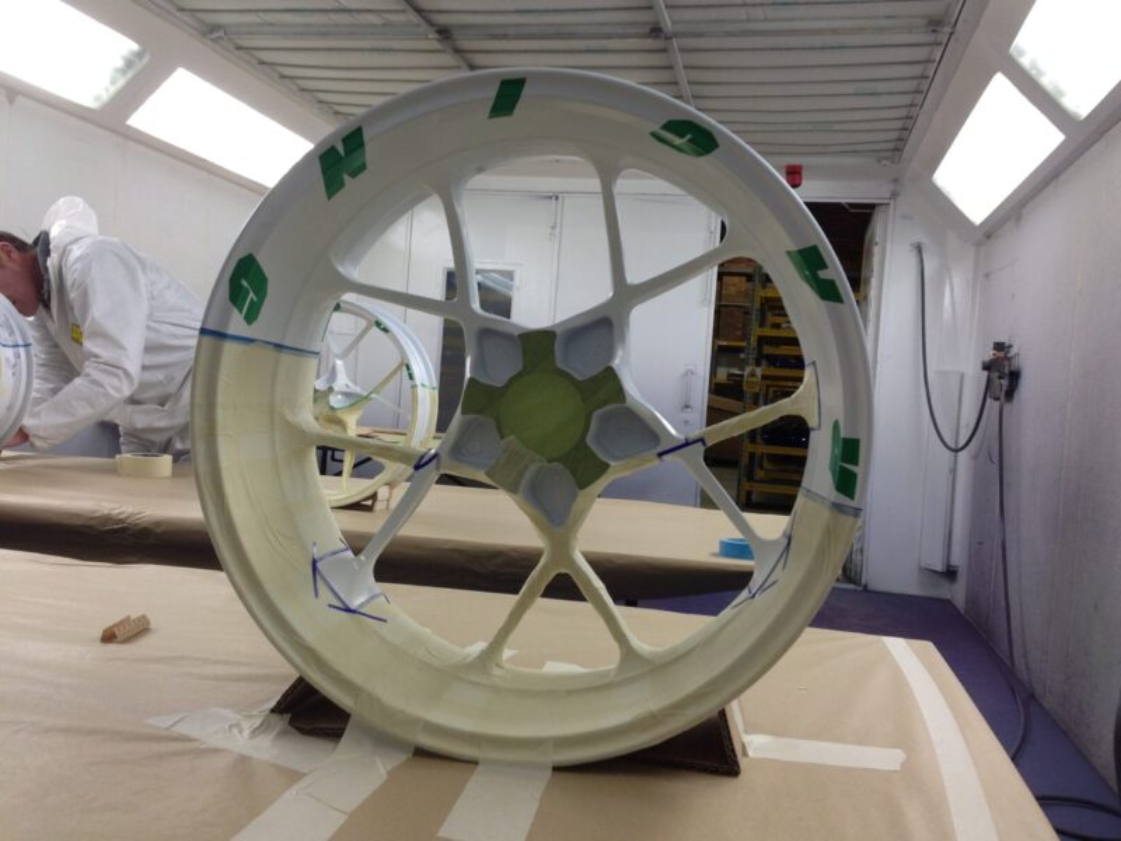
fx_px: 1069
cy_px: 420
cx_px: 560
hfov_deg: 55.4
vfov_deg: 42.9
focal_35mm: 33
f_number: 2.4
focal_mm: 4.13
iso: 80
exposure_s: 1/60
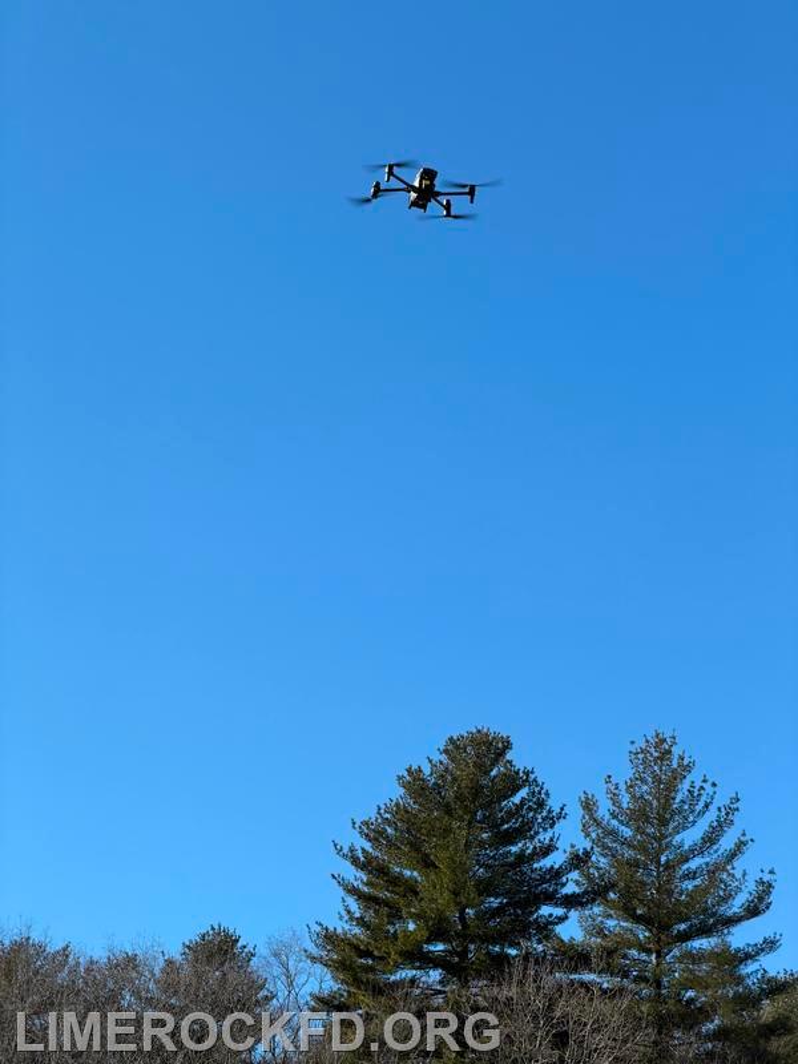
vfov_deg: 19.6
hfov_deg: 14.8
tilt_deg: +24.9
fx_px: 3074
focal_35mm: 100
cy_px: 532
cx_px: 399
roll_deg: -3.1
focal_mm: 16.89
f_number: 2.8
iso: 25
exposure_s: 1/638
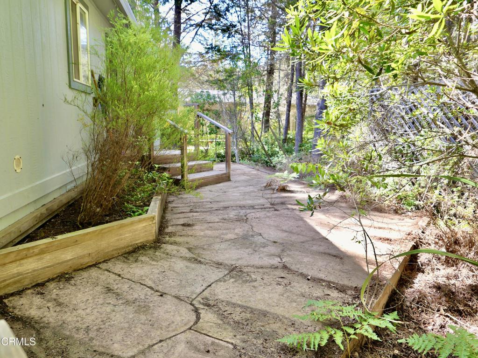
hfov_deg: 71.6
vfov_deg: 56.8
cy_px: 179
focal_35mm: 24
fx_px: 331
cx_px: 239
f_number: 2.8
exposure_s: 1/125
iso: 200
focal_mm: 10.9
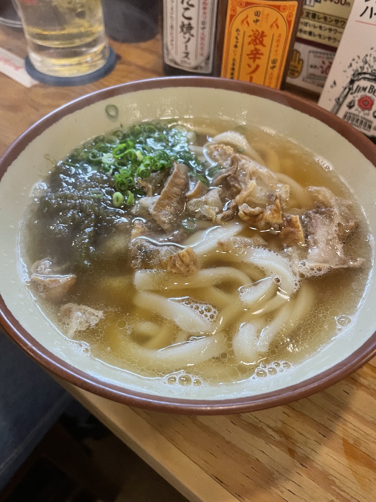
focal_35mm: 26
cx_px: 188
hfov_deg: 53.1
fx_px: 377
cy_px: 251
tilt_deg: -51.6
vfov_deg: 67.3
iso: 250
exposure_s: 1/60
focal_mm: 4.2
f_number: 1.6
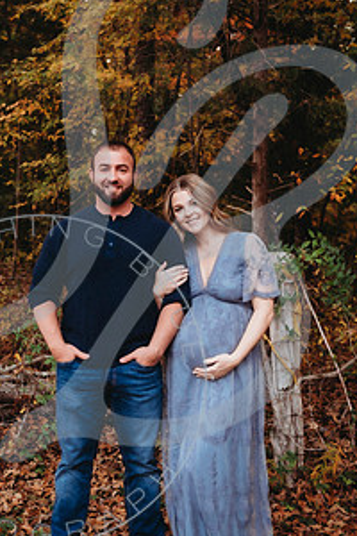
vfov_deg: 35.0
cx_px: 121
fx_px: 848
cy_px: 245
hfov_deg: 23.7
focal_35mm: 57
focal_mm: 38
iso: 100
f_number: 2.8
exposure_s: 1/160
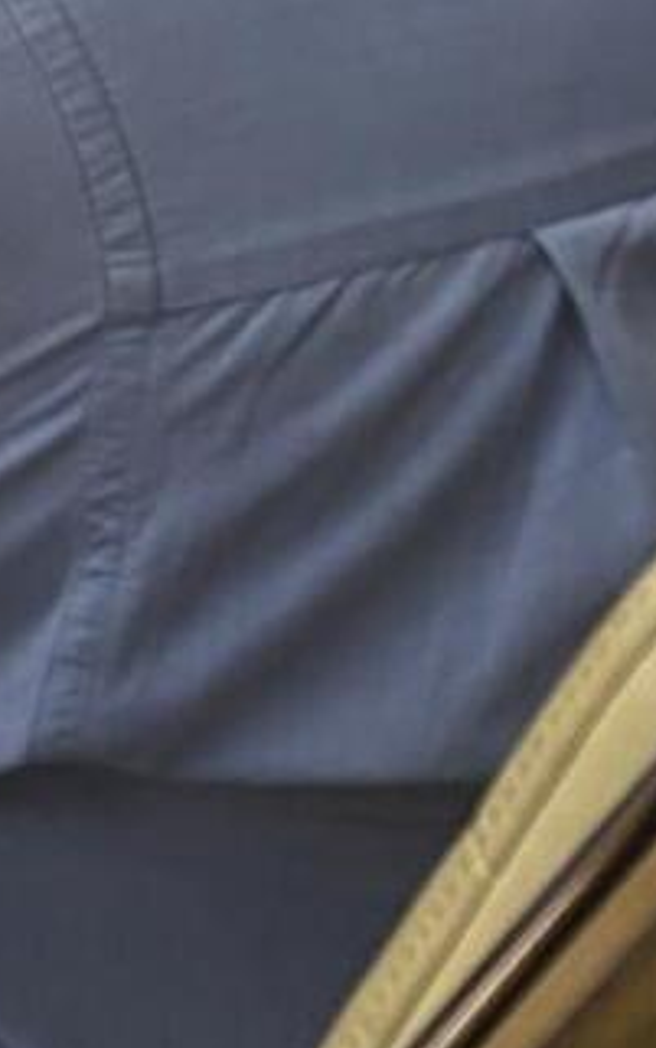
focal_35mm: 103
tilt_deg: -17.0
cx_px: -1279
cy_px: -392
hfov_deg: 9.8
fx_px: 2942
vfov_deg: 18.5
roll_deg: -1.1
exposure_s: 1/60
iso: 160
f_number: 1.6
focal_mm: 5.96
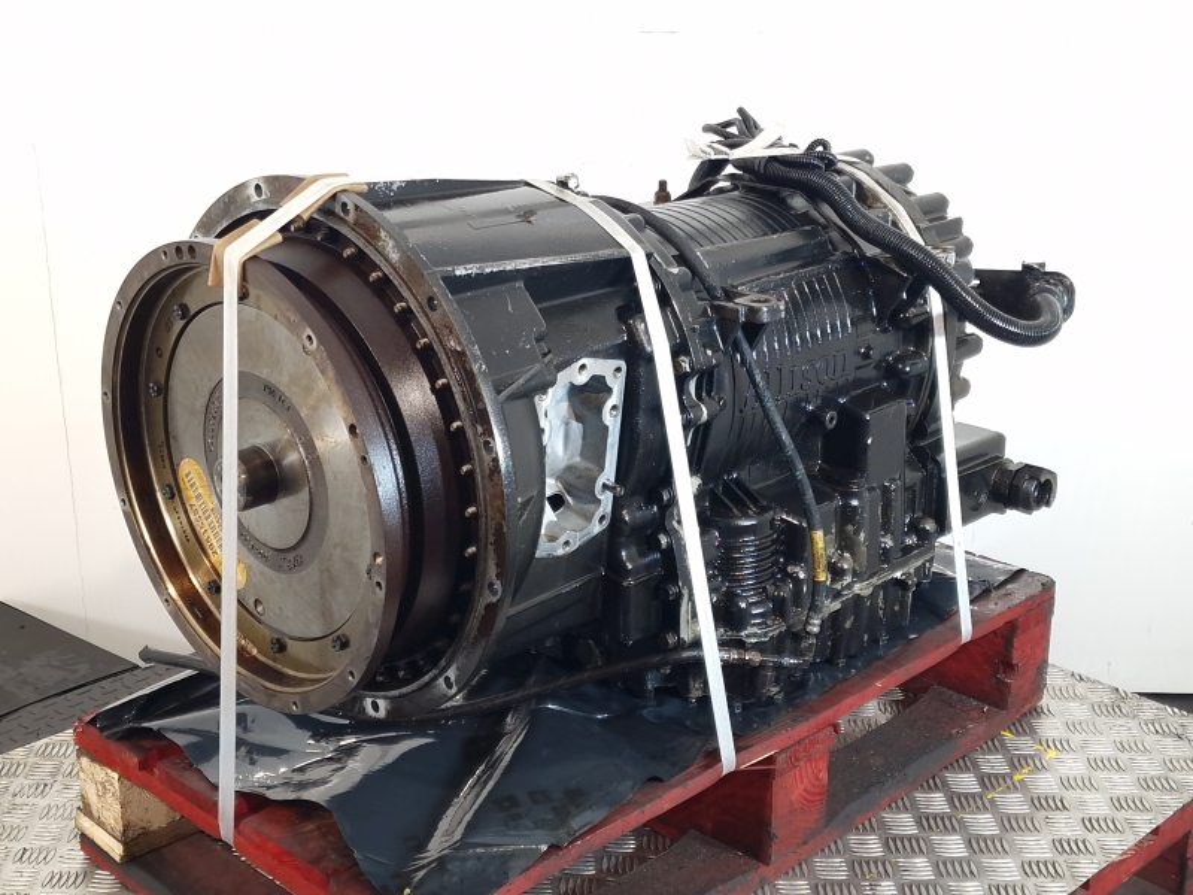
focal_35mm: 23
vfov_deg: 58.9
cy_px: 448
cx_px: 596
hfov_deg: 73.9
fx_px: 793
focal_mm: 6.4
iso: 125
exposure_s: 1/50
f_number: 1.8
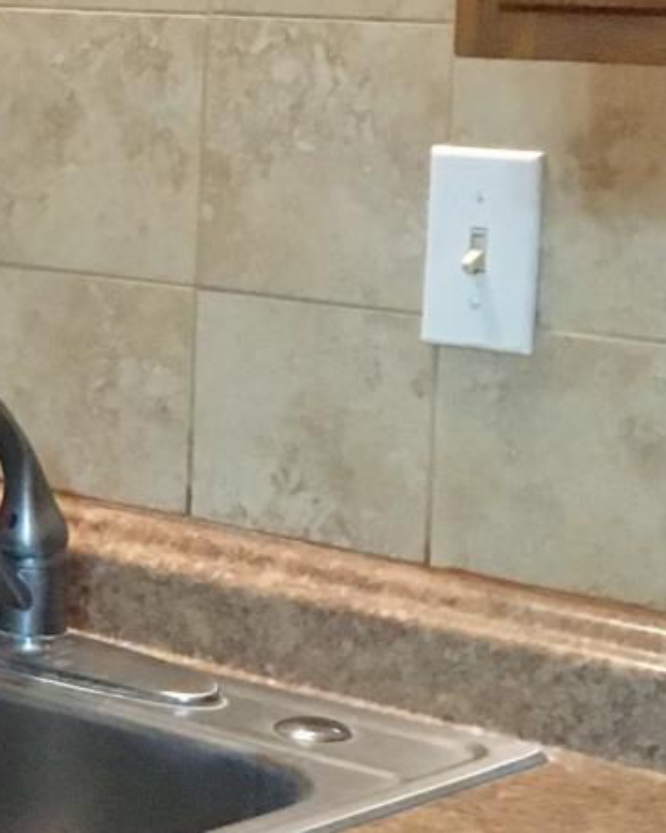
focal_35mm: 125
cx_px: -528
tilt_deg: -7.9
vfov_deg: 15.4
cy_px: 362
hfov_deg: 11.5
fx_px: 3082
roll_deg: +1.1
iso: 160
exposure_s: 1/30
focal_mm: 4.15
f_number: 2.2
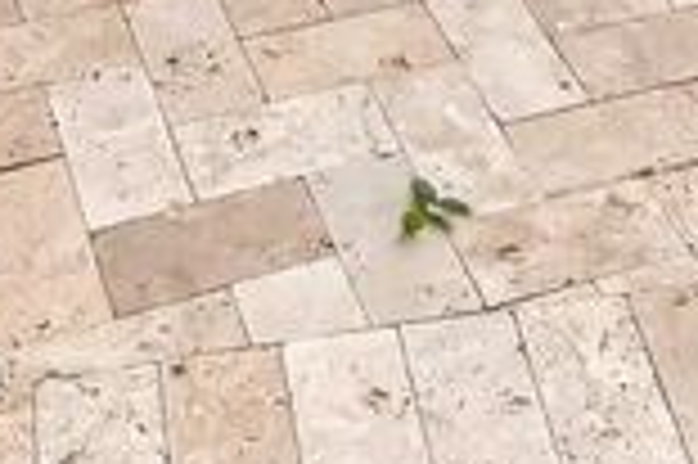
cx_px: 441
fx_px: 1917
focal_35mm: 99
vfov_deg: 9.8
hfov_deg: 20.6
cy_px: -998
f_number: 8
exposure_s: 1/5000
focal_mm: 10
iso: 1100
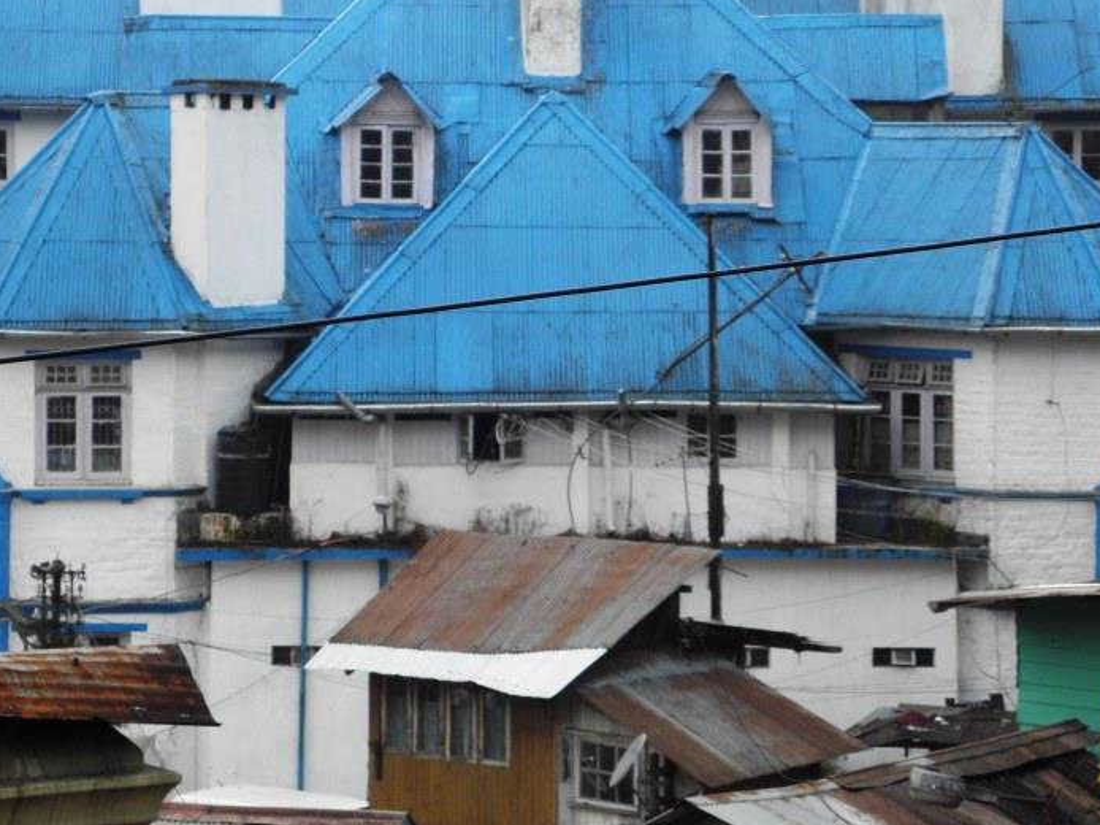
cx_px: 479
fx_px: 4924
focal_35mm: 155
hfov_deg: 12.7
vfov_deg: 9.6
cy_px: 292
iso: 125
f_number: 4.2
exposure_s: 1/60
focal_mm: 18.76
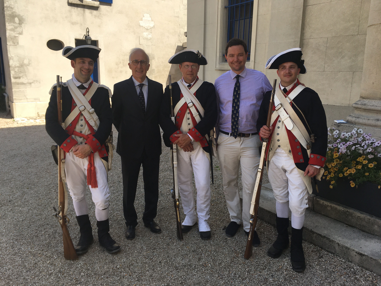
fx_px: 319
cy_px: 143
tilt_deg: -11.6
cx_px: 190
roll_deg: -1.0
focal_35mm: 29
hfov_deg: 61.7
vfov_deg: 48.2
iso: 25
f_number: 2.2
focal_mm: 4.15
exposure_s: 1/793
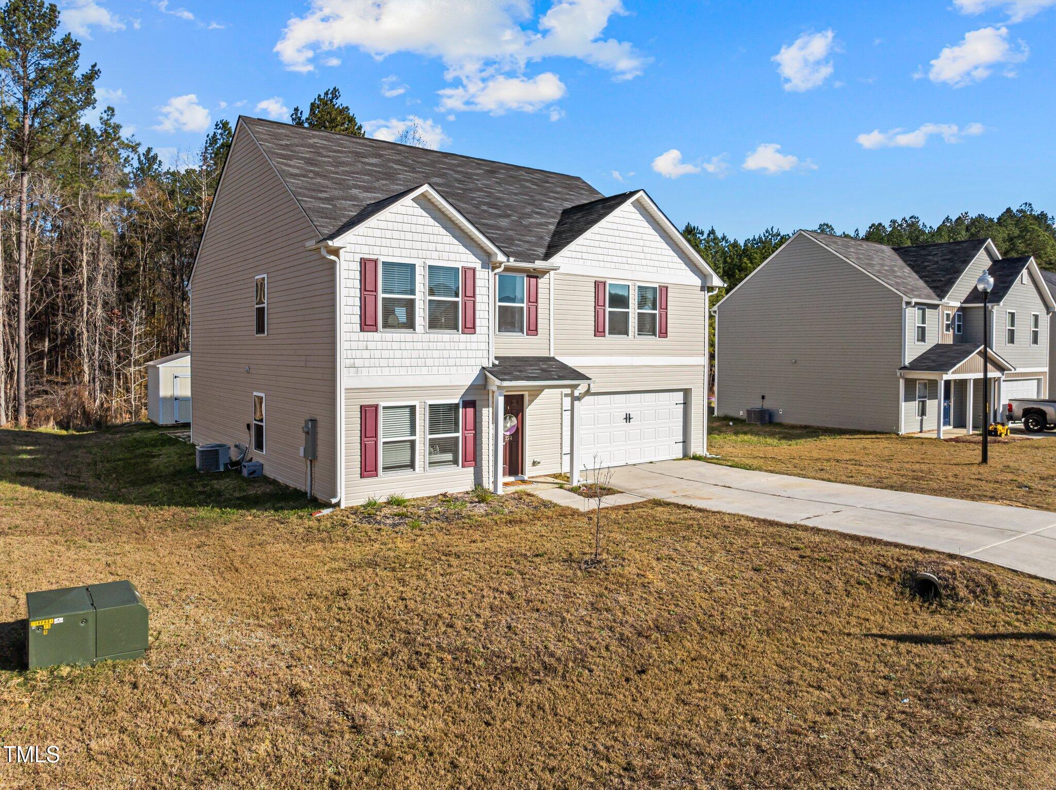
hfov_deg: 71.6
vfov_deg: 56.8
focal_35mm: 24
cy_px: 395
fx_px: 732
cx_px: 528
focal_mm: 12.29
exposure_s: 1/1000
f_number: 2.8
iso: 110
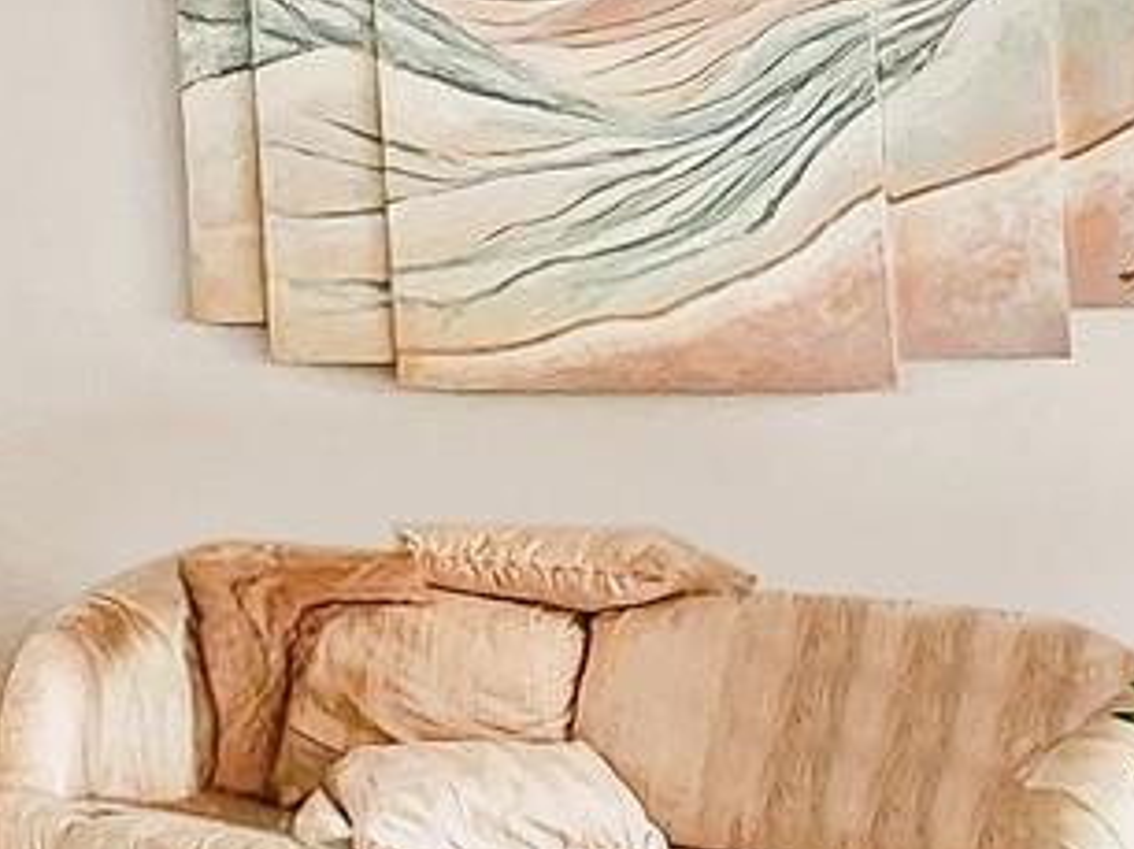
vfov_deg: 21.5
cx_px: -956
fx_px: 2226
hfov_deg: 20.0
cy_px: 604
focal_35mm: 68
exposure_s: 1/24
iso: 800
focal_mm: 2.2
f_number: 2.2
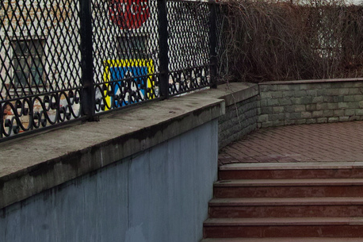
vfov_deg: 11.6
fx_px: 1189
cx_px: 323
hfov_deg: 17.1
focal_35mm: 118
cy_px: 50
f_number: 10
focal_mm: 20
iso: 100
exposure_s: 1/100
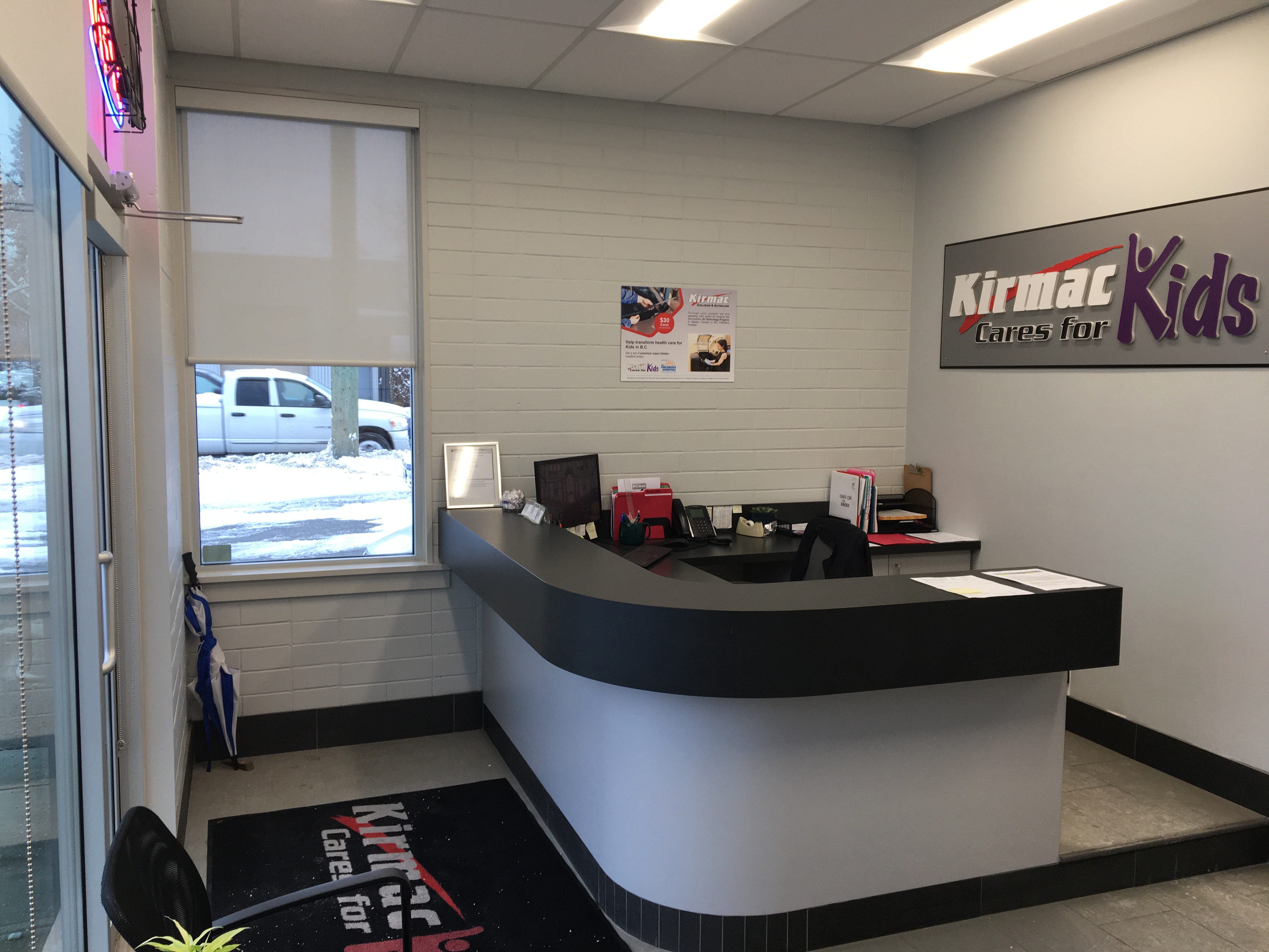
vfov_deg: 48.2
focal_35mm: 29
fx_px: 1063
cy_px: 476
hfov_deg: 61.7
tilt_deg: -7.3
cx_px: 634
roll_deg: +0.3
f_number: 2.2
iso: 32
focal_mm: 4.15
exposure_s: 1/60
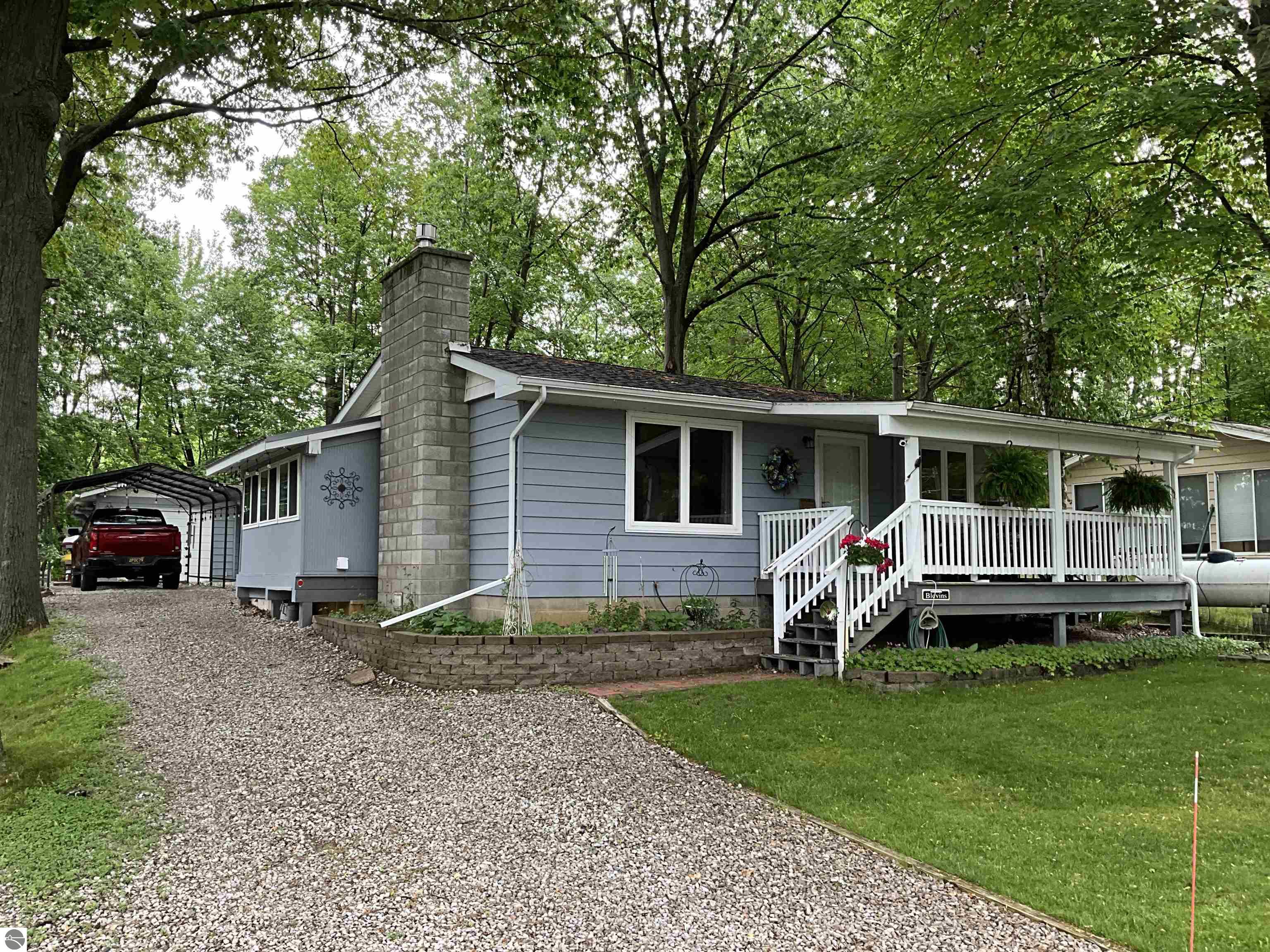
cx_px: 635
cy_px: 476
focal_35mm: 29
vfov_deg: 48.2
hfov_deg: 61.7
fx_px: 1064
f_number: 1.8
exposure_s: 1/153
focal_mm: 3
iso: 32
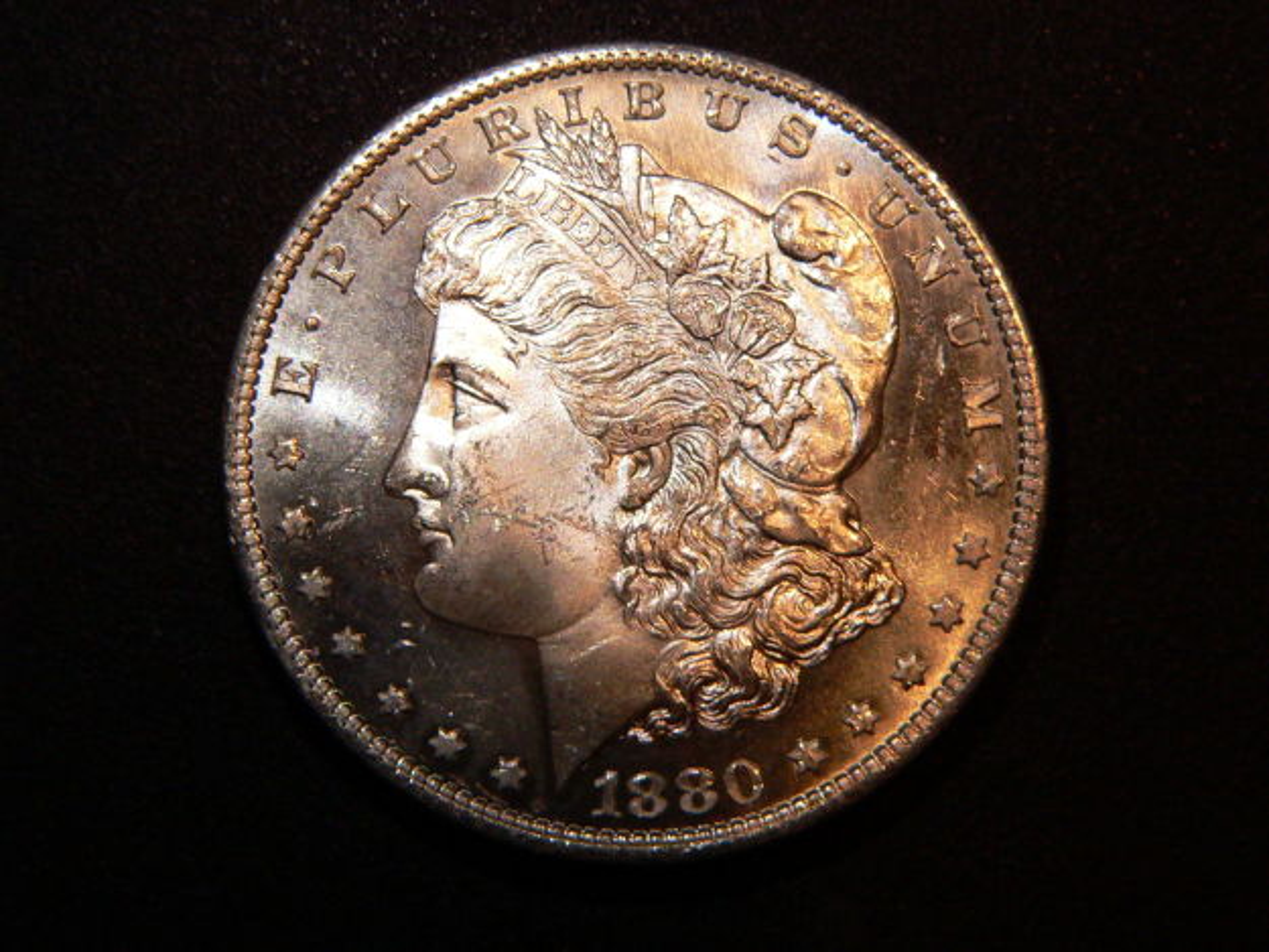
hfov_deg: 18.7
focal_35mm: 105
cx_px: 634
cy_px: 476
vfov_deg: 14.1
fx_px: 3850
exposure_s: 1/640
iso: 200
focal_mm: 17.4
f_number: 5.6
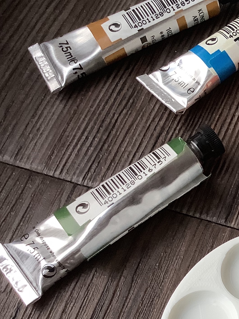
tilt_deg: -65.1
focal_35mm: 72
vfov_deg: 26.9
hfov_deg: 18.4
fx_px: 663
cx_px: 344
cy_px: 212
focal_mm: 3.3
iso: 125
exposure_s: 1/50
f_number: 2.4
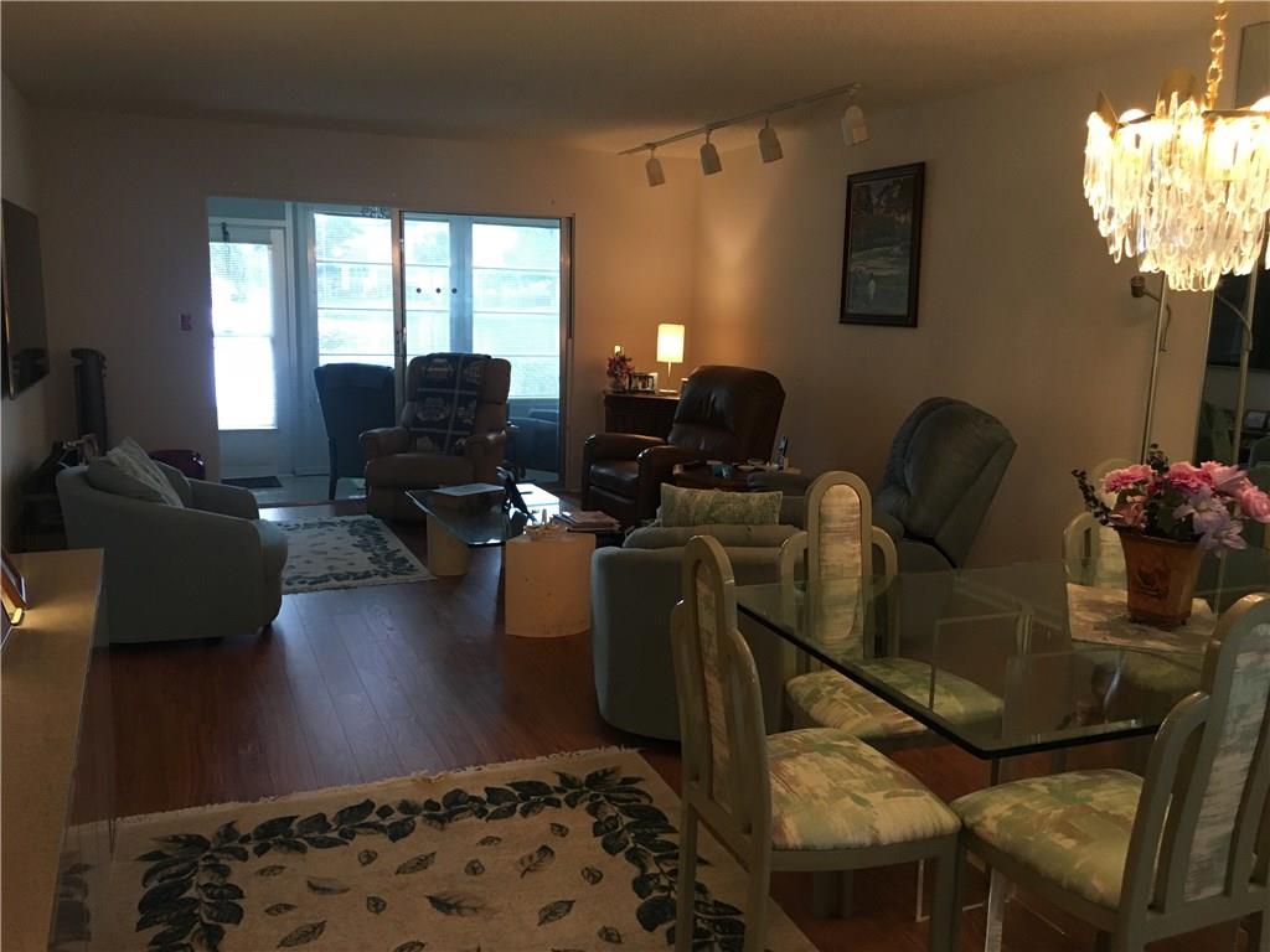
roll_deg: -1.5
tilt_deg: -8.4
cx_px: 635
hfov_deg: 61.7
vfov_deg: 48.2
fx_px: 1064
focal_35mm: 29
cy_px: 476
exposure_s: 1/30
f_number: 2.2
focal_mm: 4.15
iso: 160
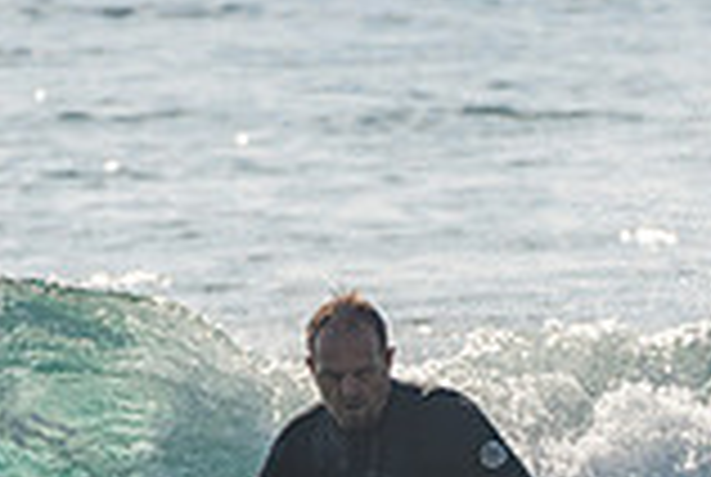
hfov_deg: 1.1
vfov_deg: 0.8
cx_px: 472
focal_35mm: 1833
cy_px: 668
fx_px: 36270
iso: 100
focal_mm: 500
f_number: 5.6
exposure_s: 1/2000
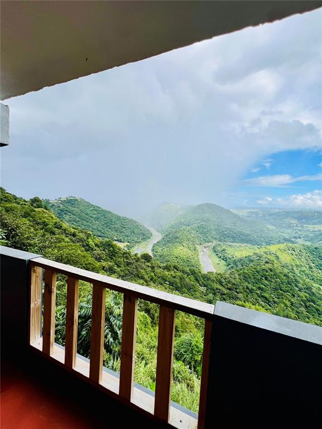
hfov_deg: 89.9
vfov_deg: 106.2
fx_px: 161
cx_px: 161
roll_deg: -2.9
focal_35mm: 13
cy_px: 214
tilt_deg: -4.3
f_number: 1.8
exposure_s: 1/1325
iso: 32
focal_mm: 1.57
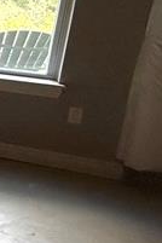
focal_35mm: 74
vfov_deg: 26.8
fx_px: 499
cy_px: 46
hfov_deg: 10.3
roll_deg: -1.4
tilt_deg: -11.8
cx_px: -368
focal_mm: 2.22
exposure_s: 1/182
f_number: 2.2
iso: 50
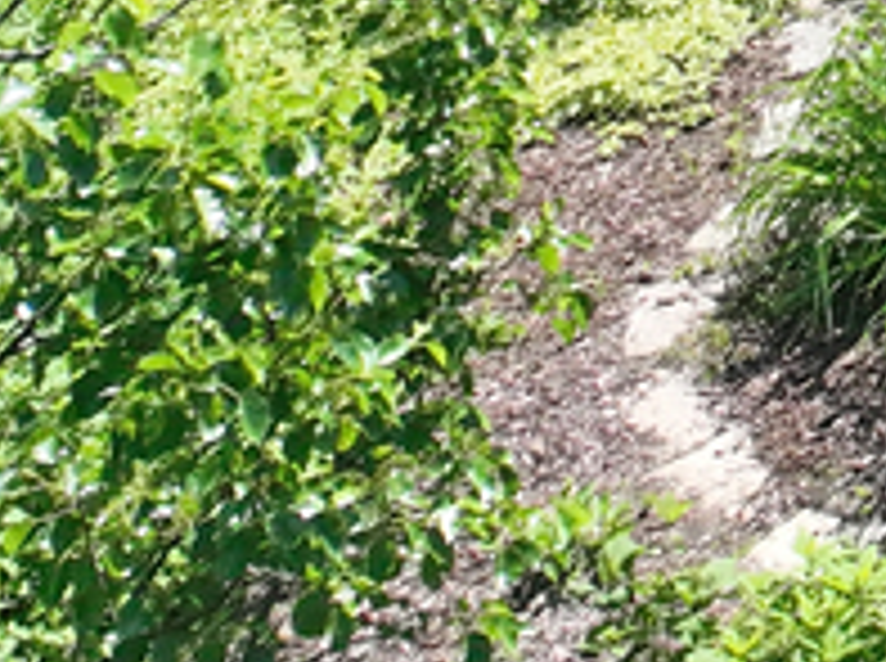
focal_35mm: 176
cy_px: -1455
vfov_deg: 7.3
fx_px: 4497
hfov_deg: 9.4
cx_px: 2476
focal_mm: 12.29
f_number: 2.8
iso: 220
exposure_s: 1/640
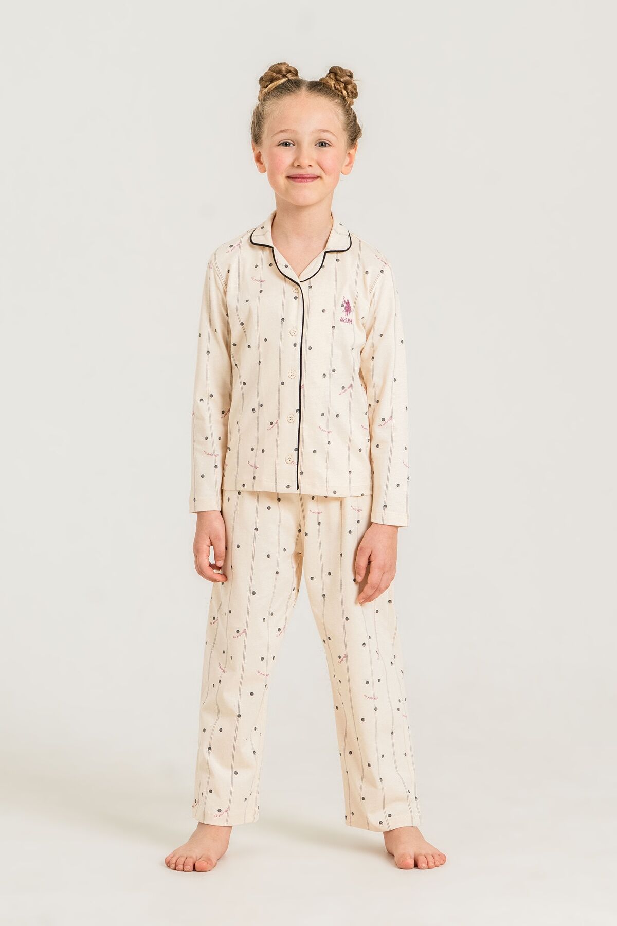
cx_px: 308
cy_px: 463
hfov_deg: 11.6
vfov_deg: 17.3
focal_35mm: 118
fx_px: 3033
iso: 200
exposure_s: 1/160
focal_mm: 79
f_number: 8
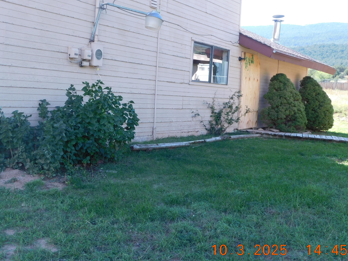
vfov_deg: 33.6
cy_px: 127
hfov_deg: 43.8
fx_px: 432
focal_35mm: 43
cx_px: 166
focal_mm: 6.3
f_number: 3.5
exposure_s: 1/200
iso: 125
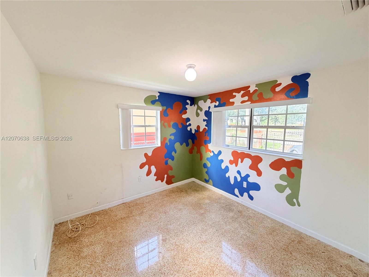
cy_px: 138
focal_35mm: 14
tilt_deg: -6.5
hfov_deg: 102.1
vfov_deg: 85.7
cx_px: 184
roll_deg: +0.3
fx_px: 149
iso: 320
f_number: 2.2
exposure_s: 1/120
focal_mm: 2.22
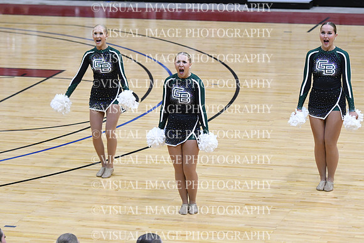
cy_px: 122
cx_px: 182
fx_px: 1487
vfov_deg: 9.3
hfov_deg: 14.0
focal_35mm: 147
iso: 3200
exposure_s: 1/400
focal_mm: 98
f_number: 2.8
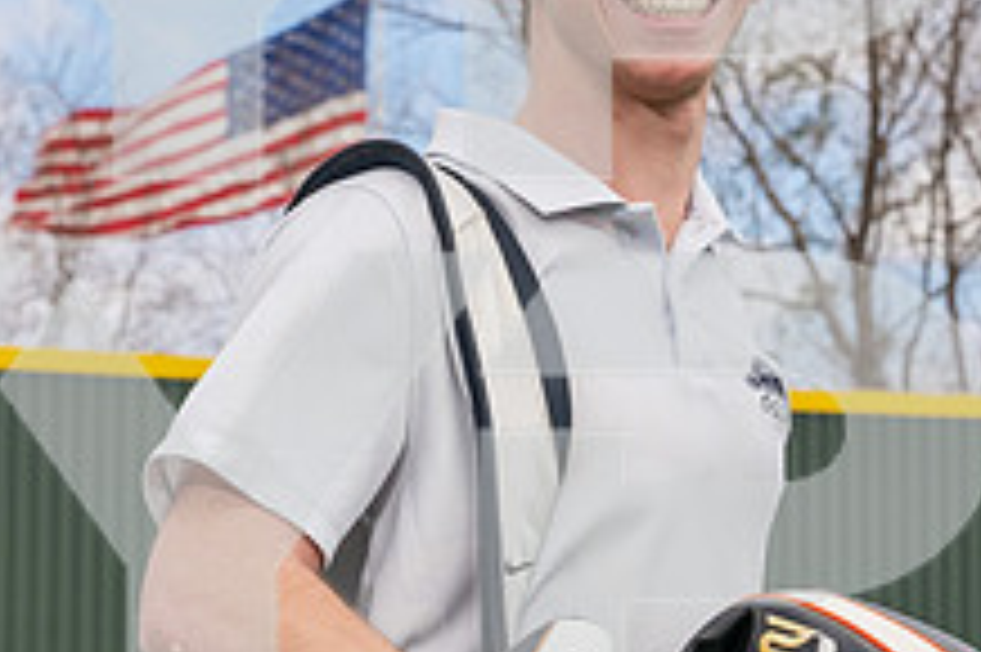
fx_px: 4411
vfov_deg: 8.4
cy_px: 519
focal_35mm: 162
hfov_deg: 12.7
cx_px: 432
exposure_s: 1/125
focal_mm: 59
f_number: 8
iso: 100
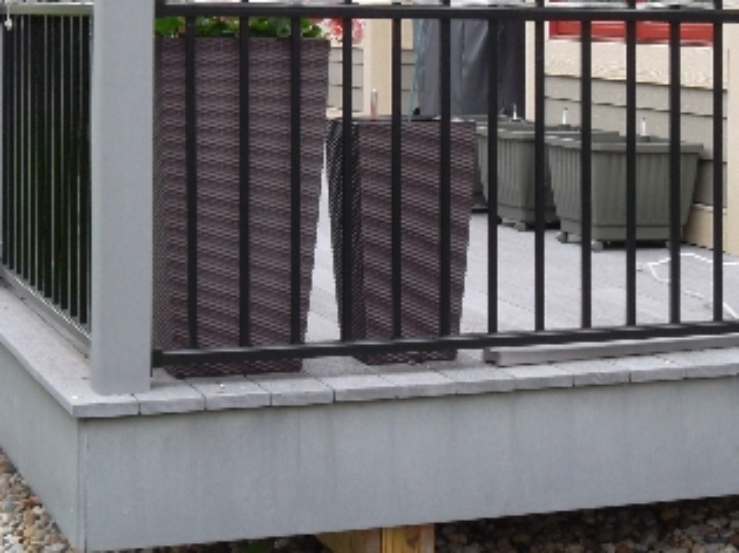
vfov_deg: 15.5
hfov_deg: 20.8
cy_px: 52
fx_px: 2006
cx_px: 488
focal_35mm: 94
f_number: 4
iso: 80
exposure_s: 1/140
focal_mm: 6.6
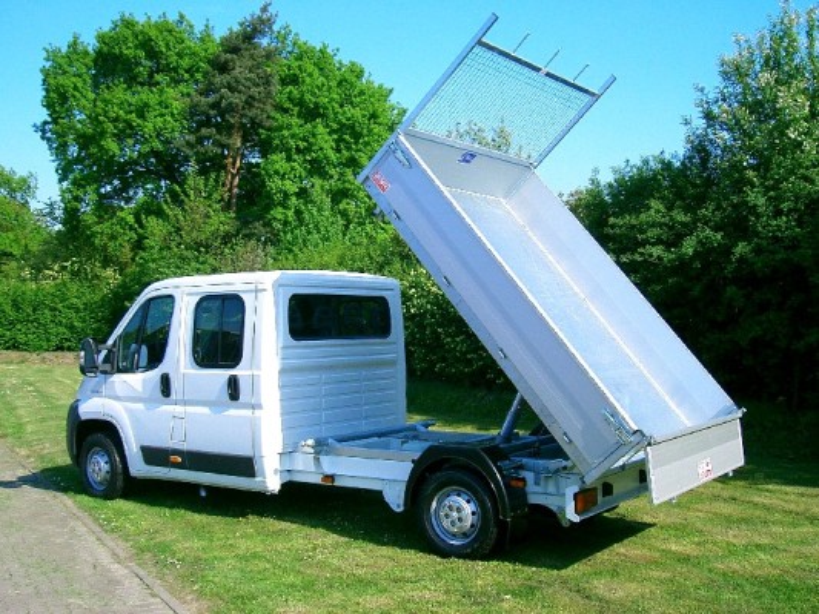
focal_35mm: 39
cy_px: 307
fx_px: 923
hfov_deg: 47.9
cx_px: 410
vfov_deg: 36.8
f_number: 4.8
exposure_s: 1/500
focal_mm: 8
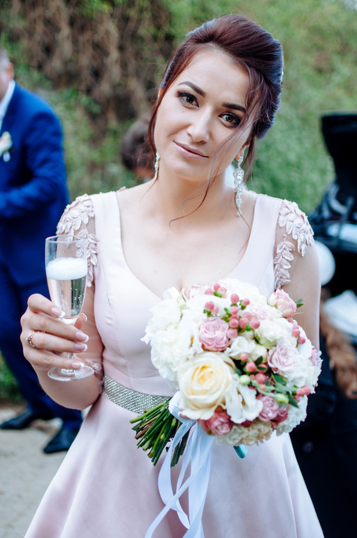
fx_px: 783
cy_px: 269
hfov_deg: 25.7
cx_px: 178
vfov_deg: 37.9
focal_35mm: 52
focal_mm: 35
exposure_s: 1/1250
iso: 250
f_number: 1.8
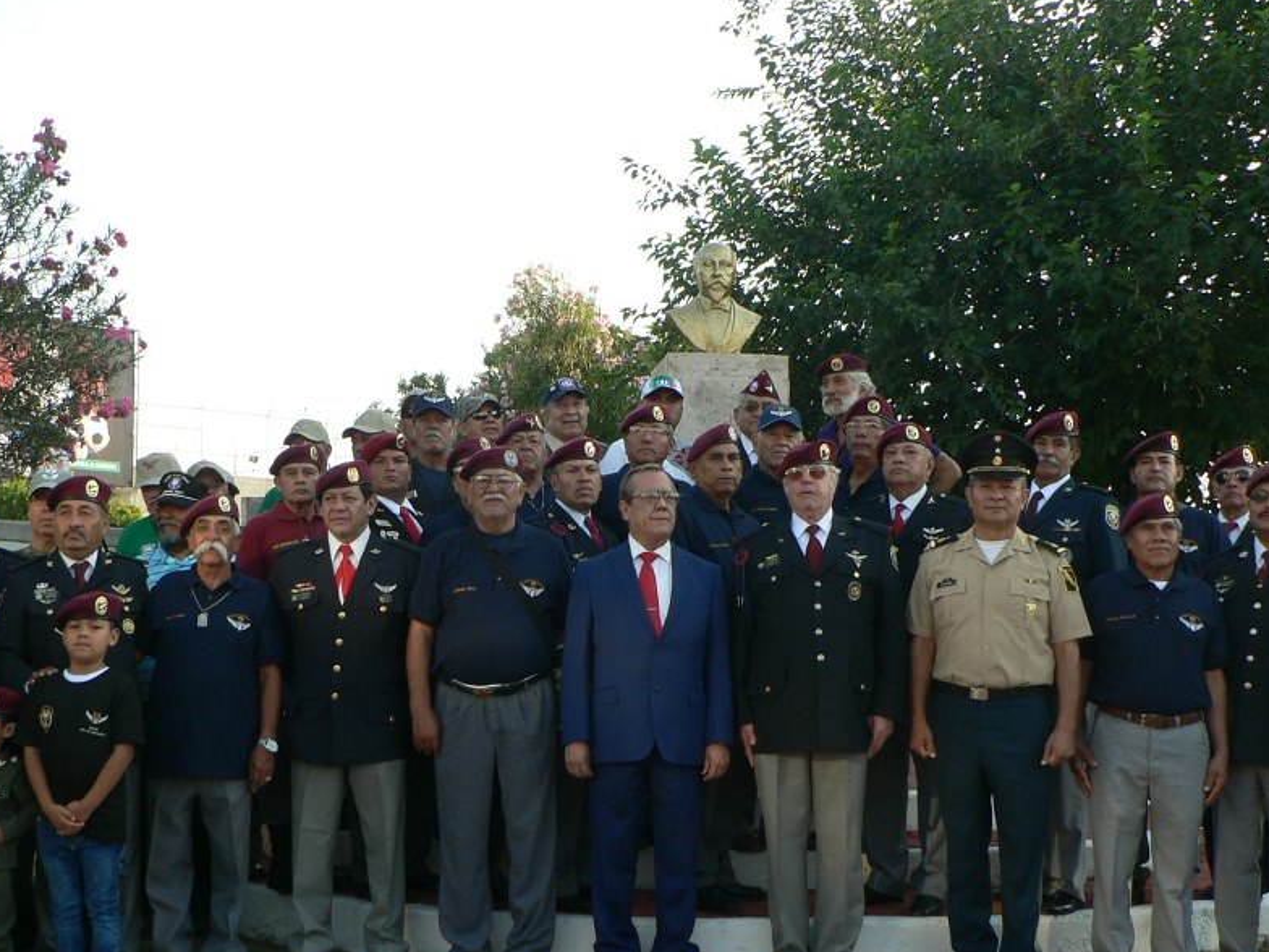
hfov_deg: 40.4
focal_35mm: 47
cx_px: 550
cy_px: 578
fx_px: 1723
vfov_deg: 30.8
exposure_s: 1/100
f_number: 4
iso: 80
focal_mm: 6
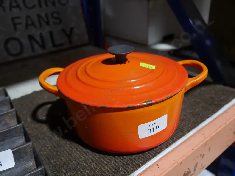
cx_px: 118
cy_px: 88
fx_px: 217
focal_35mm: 32
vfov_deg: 44.2
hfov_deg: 56.8
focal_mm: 16
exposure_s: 1/60
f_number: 3.6
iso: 400
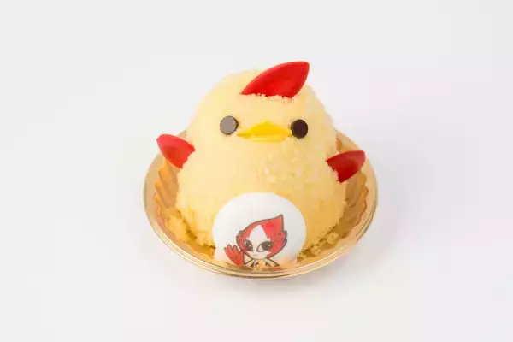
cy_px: 171
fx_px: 2850
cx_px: 256
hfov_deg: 10.3
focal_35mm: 200
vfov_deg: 6.9
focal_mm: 200
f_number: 11
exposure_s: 1/60
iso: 200
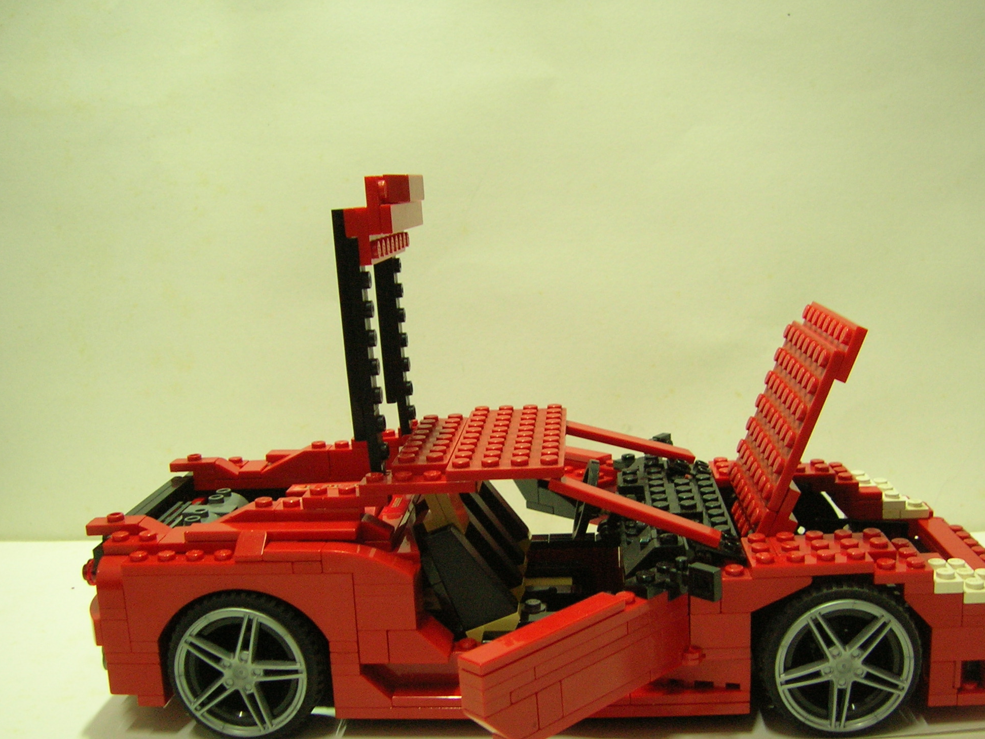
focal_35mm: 40
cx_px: 541
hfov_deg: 46.7
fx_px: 1138
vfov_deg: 35.9
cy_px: 424
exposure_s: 1/3.9
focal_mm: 5.7
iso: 124
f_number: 2.9
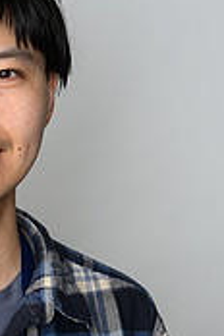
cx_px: -35
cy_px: 222
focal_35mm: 129
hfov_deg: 10.5
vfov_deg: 15.9
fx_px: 1204
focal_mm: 50
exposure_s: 1/200
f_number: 6.3
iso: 200
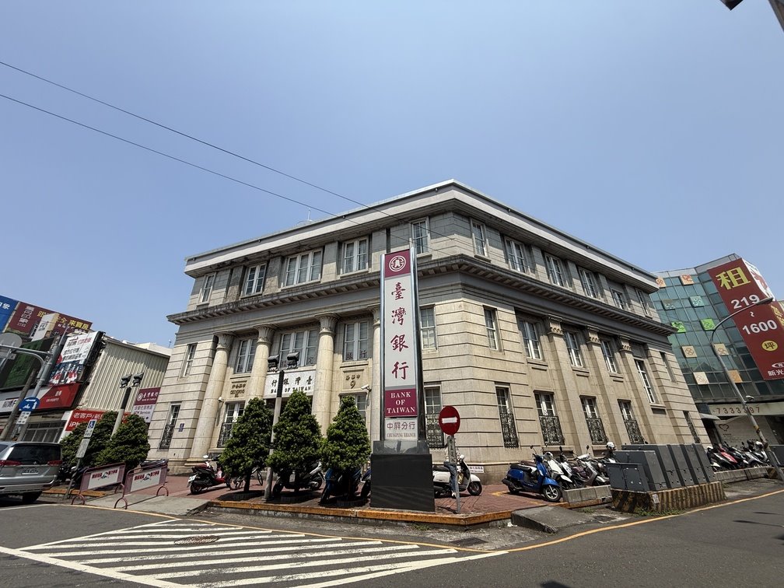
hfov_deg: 102.1
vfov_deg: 85.7
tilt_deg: +26.4
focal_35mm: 14
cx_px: 392
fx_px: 317
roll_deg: +1.6
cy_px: 294
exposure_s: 1/2024
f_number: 2.2
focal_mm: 2.22
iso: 50
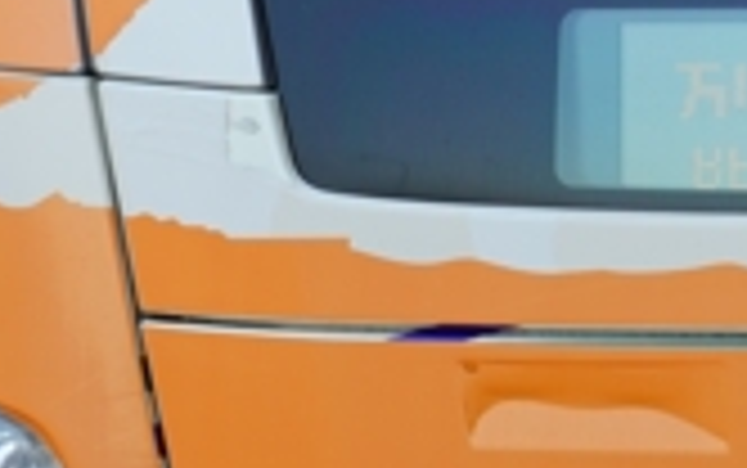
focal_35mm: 285
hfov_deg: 7.2
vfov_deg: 4.6
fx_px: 5806
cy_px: -32
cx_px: 1224
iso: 100
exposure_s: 1/90
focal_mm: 58
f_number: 8
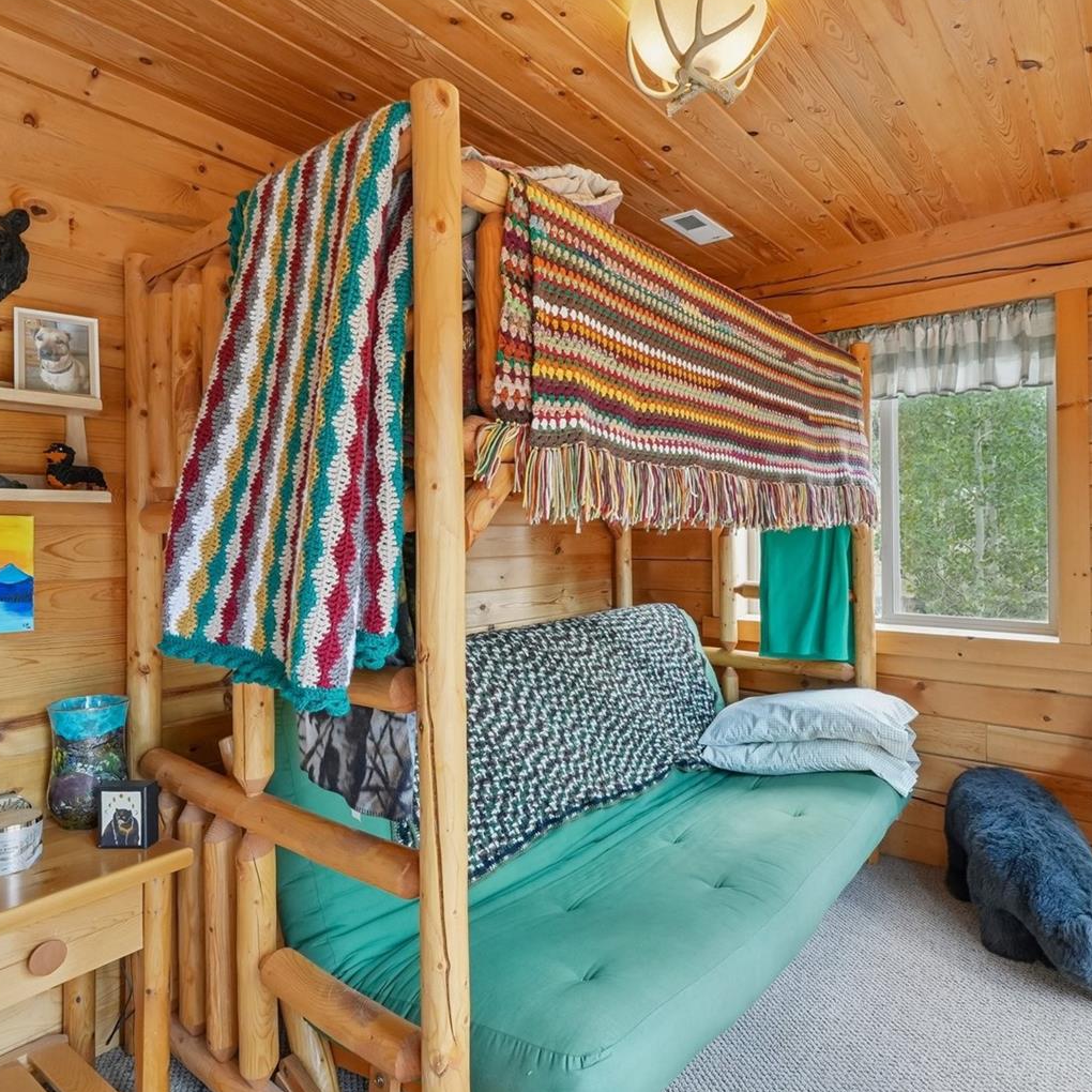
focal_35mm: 20
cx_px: 565
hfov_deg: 74.8
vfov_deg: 74.8
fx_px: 714
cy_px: 527
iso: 800
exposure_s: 1/8
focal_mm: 10
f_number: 8
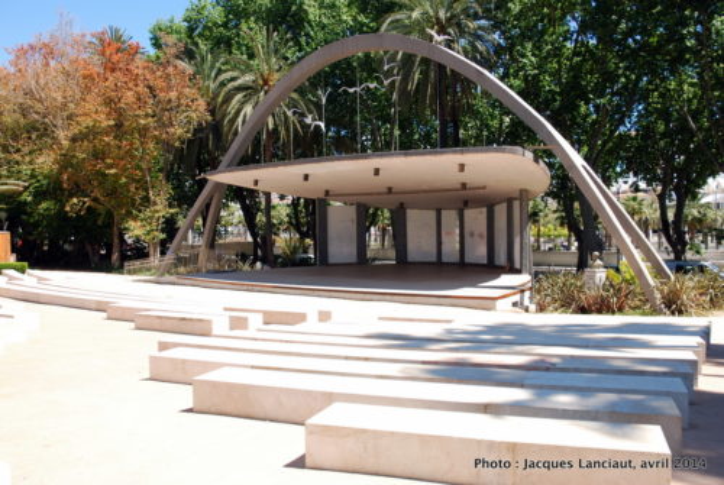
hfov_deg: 57.2
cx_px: 362
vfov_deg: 40.1
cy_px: 242
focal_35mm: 33
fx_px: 665
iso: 100
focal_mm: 22
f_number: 6.3
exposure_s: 1/200
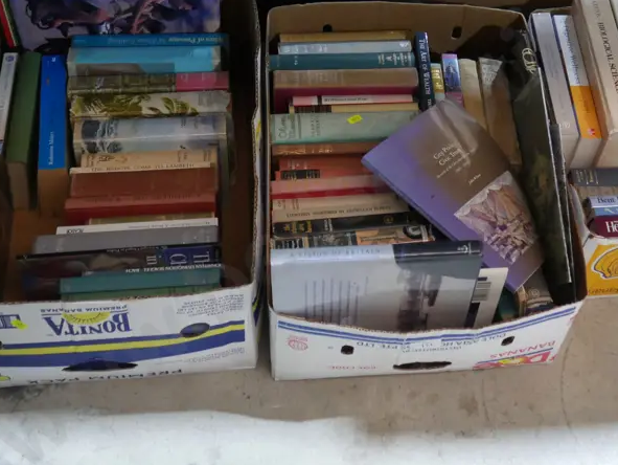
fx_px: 929
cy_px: 132
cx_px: 436
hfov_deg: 36.2
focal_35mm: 52
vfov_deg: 27.8
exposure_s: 1/60
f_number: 3.6
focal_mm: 15
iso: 1250
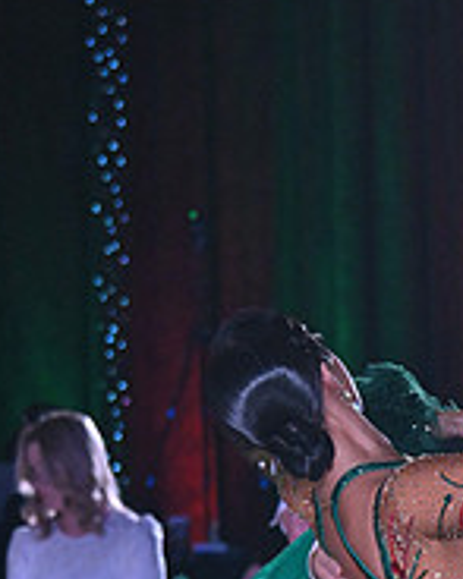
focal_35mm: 355
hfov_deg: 4.4
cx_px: 414
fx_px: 6086
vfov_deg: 5.4
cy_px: 765
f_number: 5.6
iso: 4000
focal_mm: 120
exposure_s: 1/400
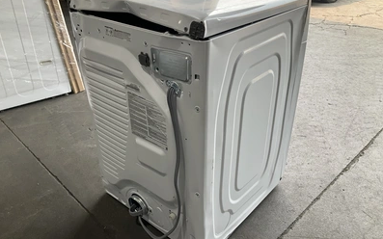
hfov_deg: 61.2
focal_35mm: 31
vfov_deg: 40.6
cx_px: 191
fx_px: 324
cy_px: 122
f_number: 1.8
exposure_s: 1/130
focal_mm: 3
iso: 16
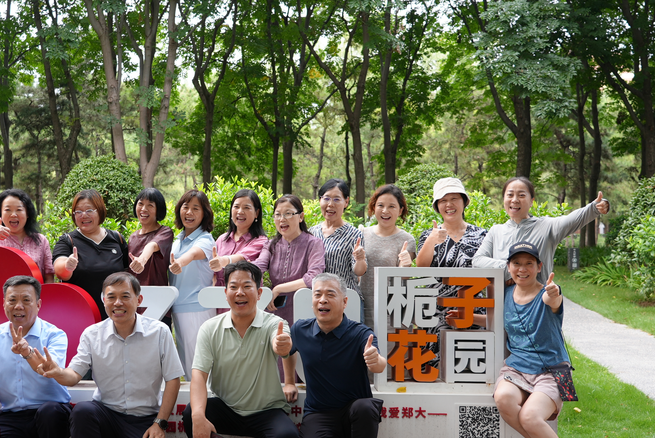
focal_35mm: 49
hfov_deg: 39.8
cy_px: 249
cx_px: 218
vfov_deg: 27.5
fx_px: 892
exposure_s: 1/160
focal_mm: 33
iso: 250
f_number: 4
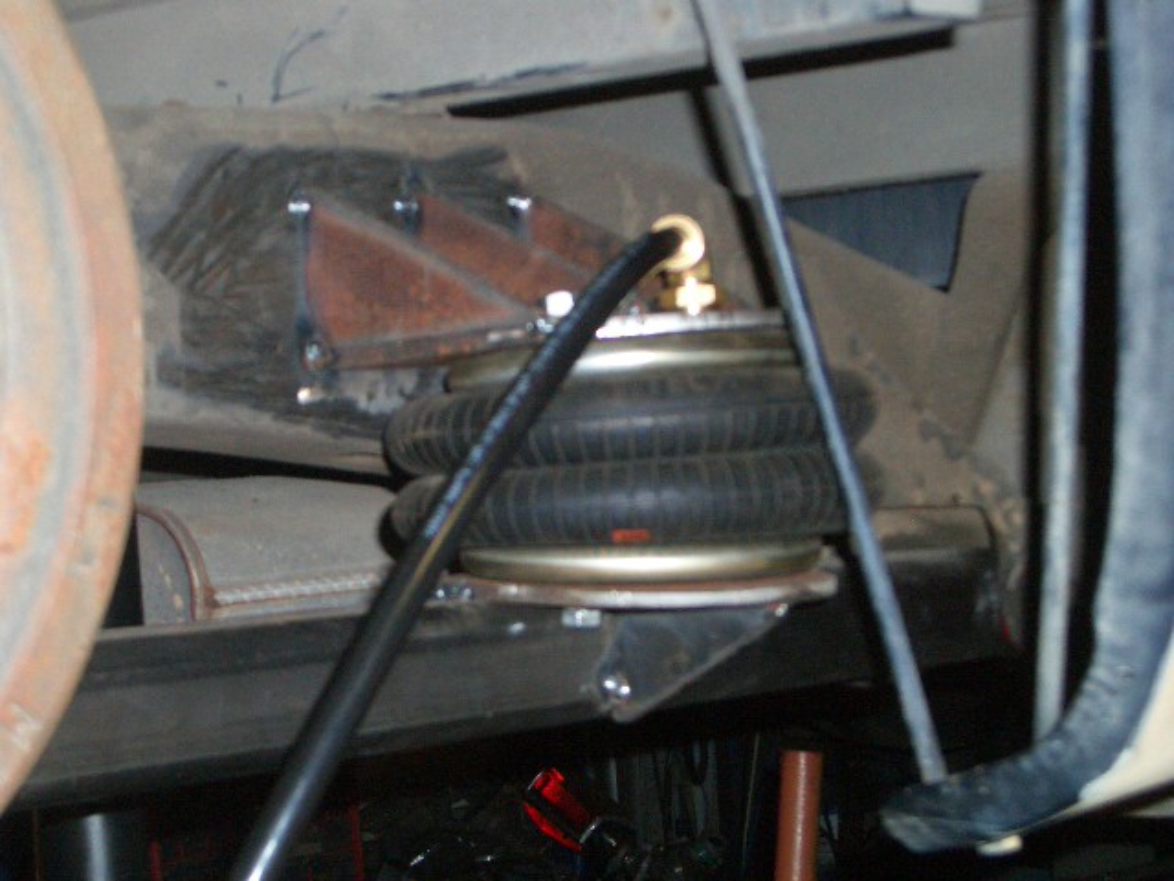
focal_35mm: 74
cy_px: 440
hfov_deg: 26.3
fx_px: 2510
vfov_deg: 19.9
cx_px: 587
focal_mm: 12.2
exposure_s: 1/60
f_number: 3.9
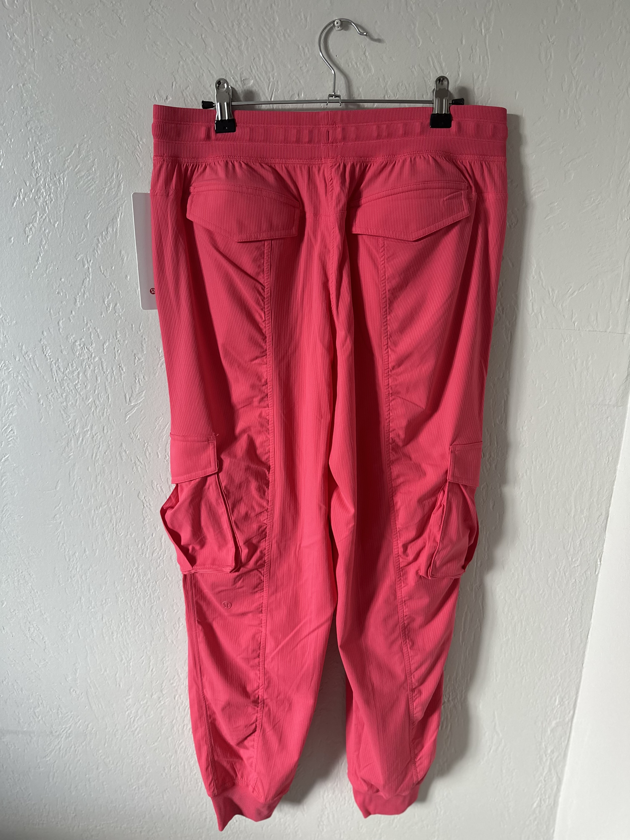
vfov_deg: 71.6
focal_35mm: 24
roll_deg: -1.8
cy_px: 420
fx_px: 582
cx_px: 315
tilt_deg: -14.2
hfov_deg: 56.8
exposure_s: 1/72
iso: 250
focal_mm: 6.86
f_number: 1.78
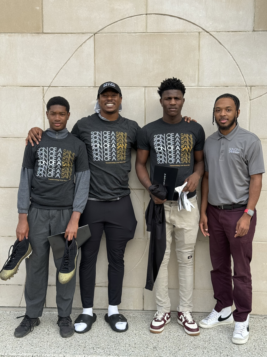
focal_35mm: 48
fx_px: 494
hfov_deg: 30.3
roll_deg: -0.6
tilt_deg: -6.0
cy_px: 178
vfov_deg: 39.7
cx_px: 134
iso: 64
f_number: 1.78
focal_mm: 6.86
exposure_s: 1/633
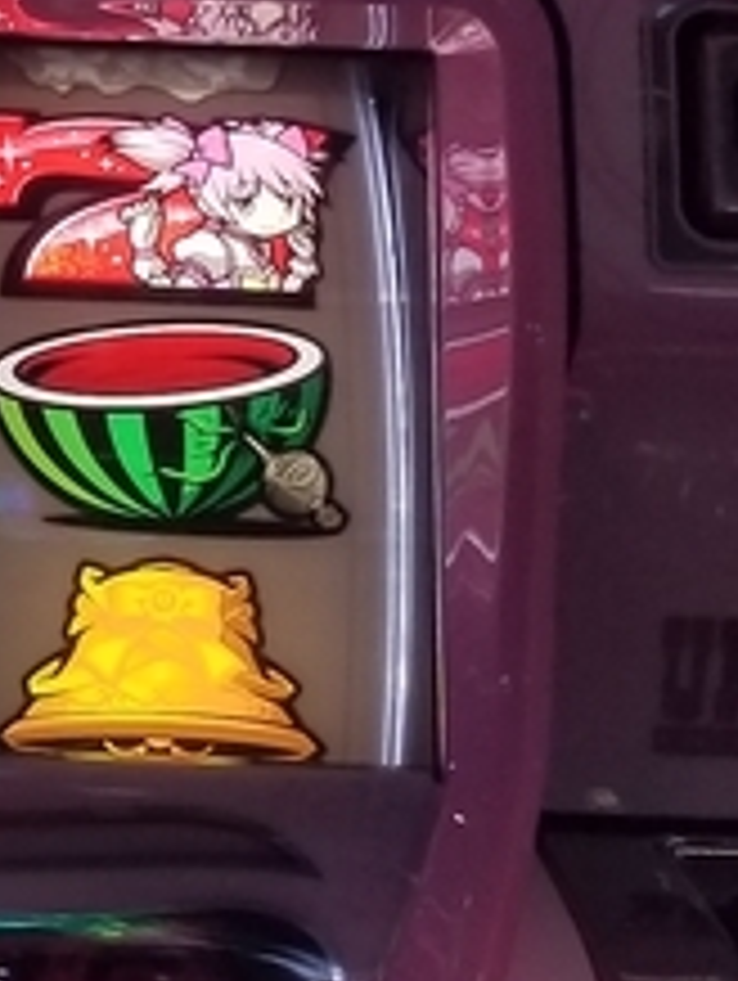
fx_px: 4057
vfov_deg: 13.7
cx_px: -374
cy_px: 230
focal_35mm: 143
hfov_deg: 10.1
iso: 80
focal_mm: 4.25
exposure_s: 1/100
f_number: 1.7
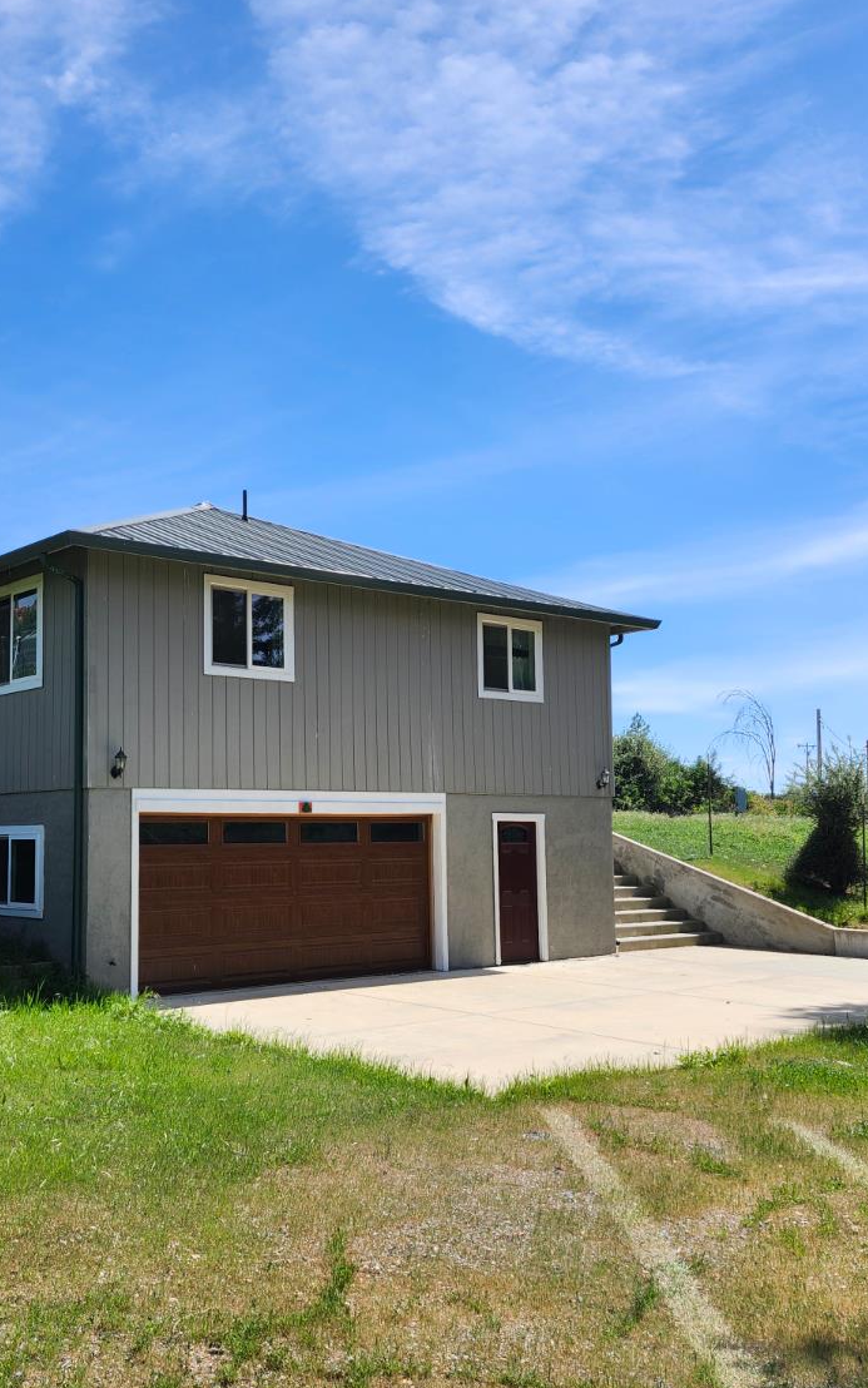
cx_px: 309
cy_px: 698
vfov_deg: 58.1
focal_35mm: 33
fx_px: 1248
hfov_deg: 38.0
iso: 25
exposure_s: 1/1445
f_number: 1.8
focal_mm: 5.54
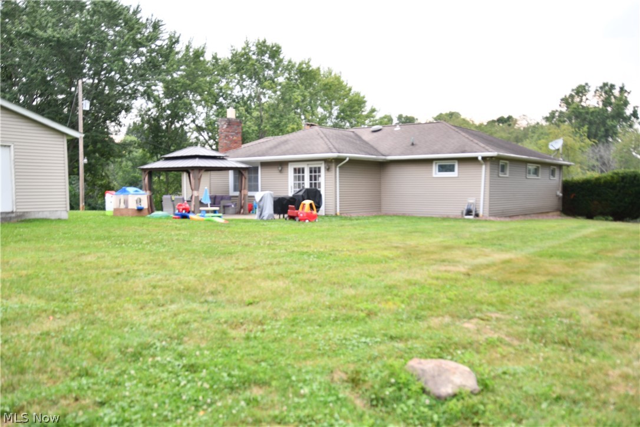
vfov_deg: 42.3
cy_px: 214
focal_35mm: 31
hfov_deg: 60.3
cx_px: 320
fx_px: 551
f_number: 3.5
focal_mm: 21
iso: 250
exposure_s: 1/100
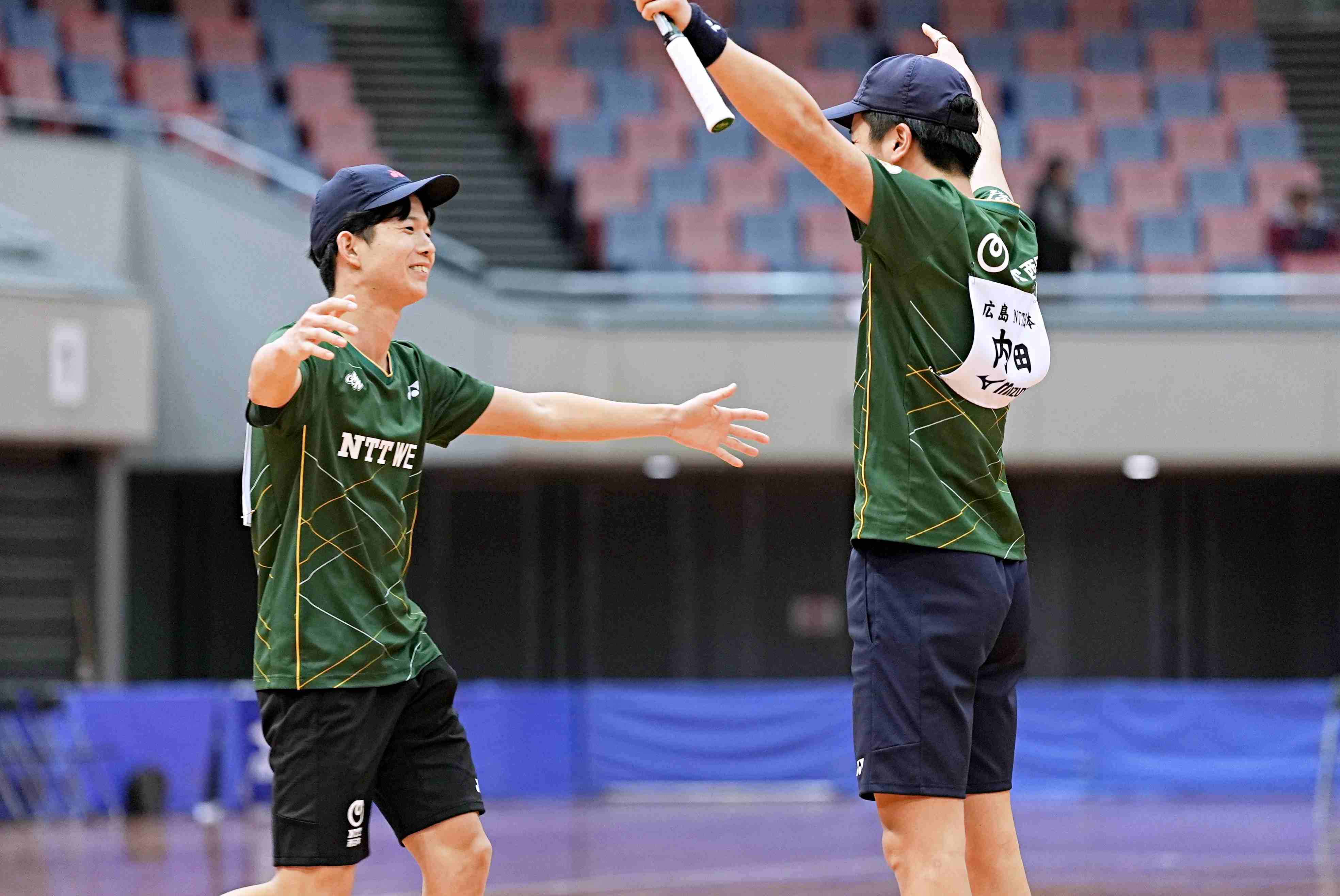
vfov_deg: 5.9
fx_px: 8717
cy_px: 448
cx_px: 670
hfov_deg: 8.8
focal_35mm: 234
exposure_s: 1/400
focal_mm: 156
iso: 1600
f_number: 2.8
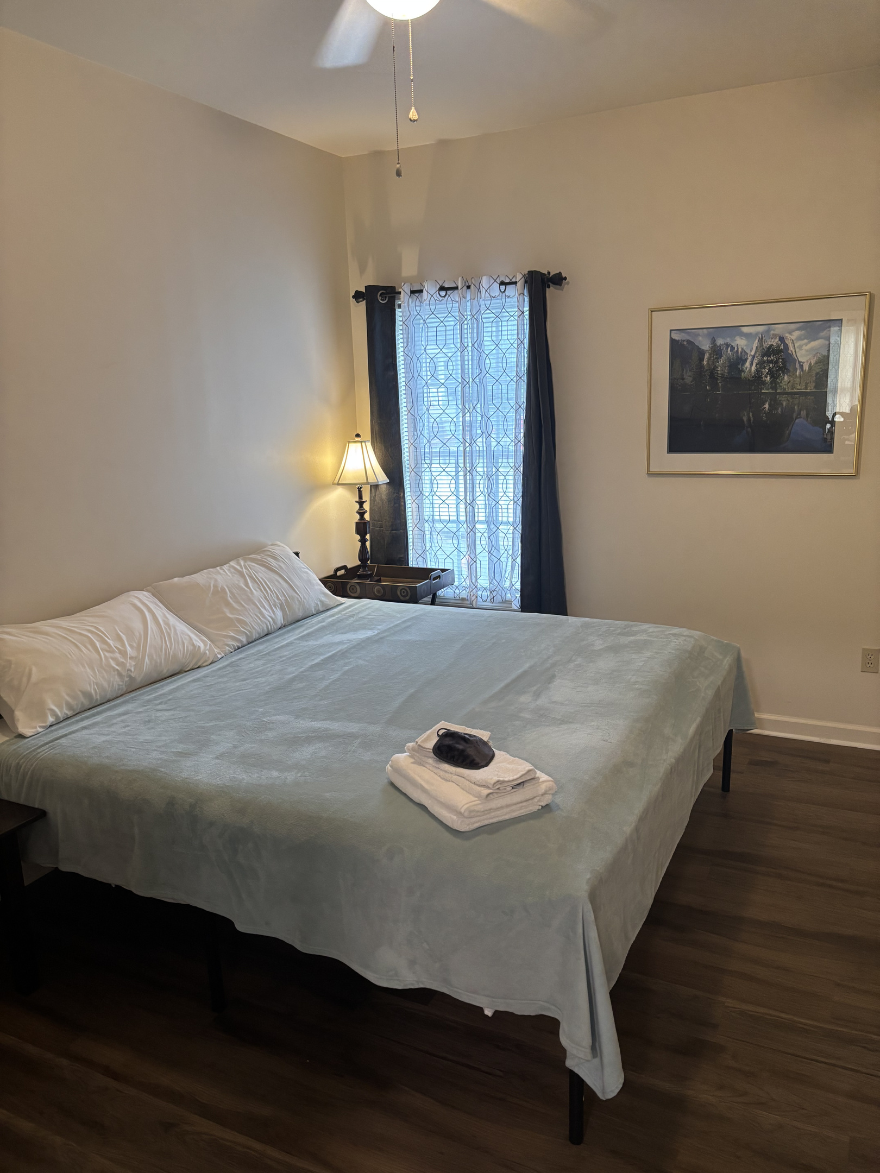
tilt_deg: -13.2
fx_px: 881
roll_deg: +1.6
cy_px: 586
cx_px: 440
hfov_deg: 53.1
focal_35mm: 26
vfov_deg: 67.3
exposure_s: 1/60
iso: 250
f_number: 1.6
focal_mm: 5.96
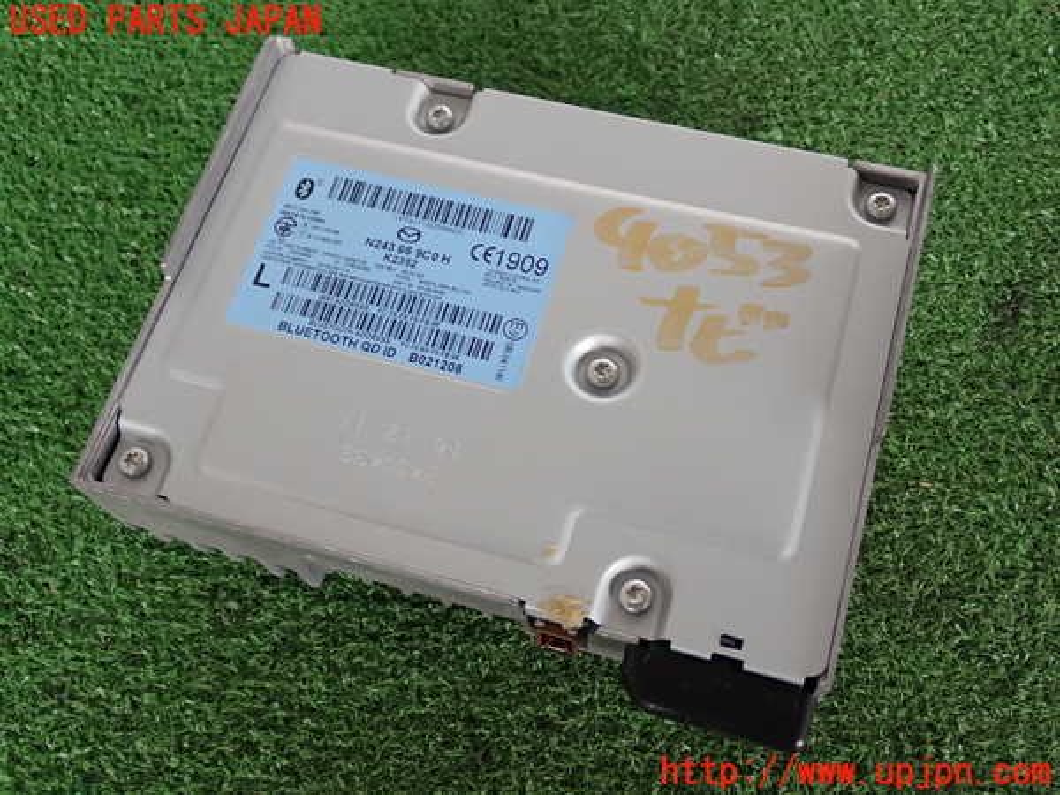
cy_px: 398
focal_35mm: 41
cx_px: 530
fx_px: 1255
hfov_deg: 45.8
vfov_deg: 35.1
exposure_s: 1/40
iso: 250
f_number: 2.8
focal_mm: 7.31
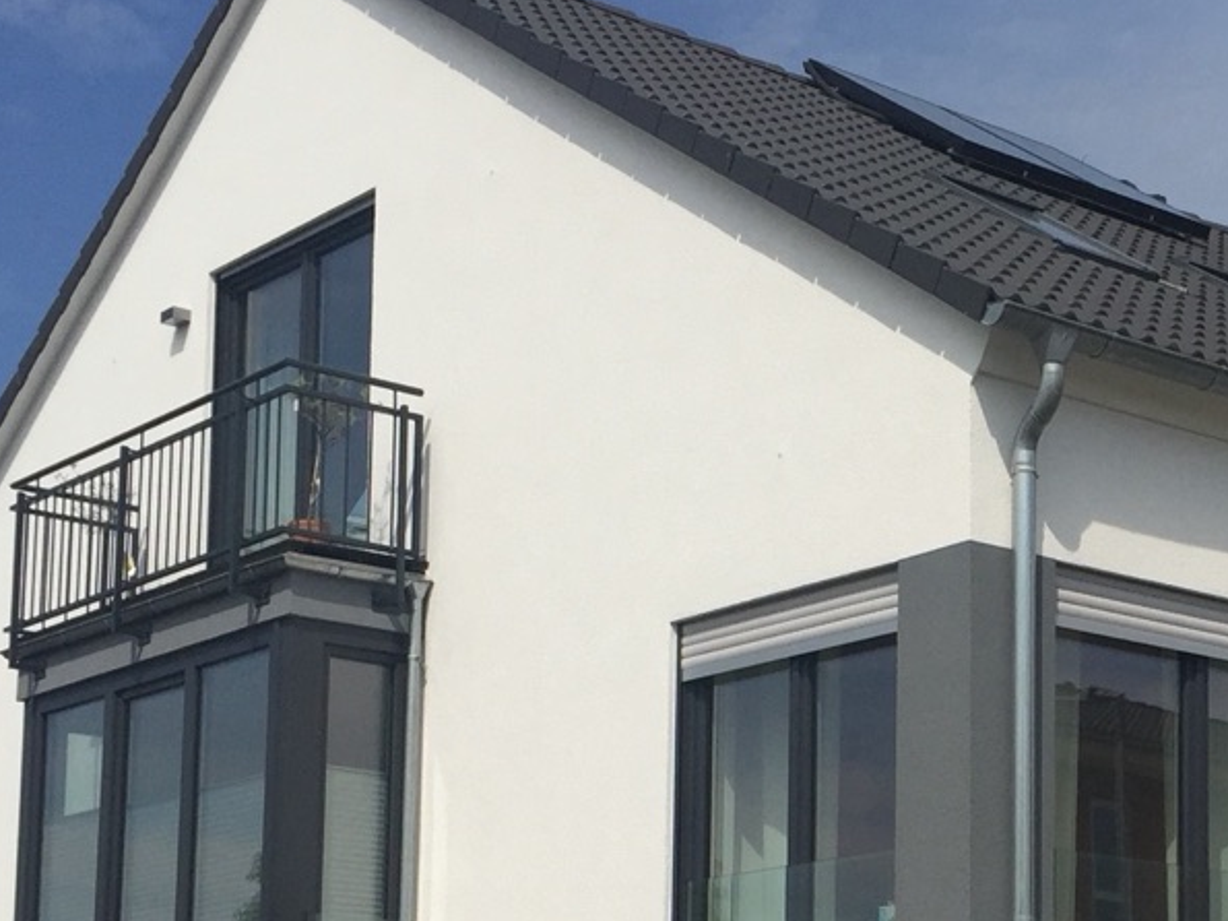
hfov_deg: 24.2
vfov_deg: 18.4
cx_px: 1141
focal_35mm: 78
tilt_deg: +7.0
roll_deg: -1.2
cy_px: 909
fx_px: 2766
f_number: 2.2
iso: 32
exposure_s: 1/4405
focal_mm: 4.15
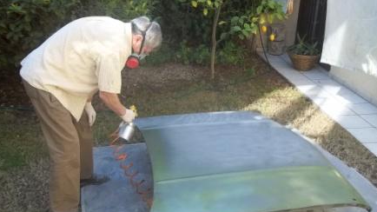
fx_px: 360
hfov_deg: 55.3
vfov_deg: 32.8
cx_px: 188
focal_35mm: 36
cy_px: 103
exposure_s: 1/80
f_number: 2.9
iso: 64
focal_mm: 5.7
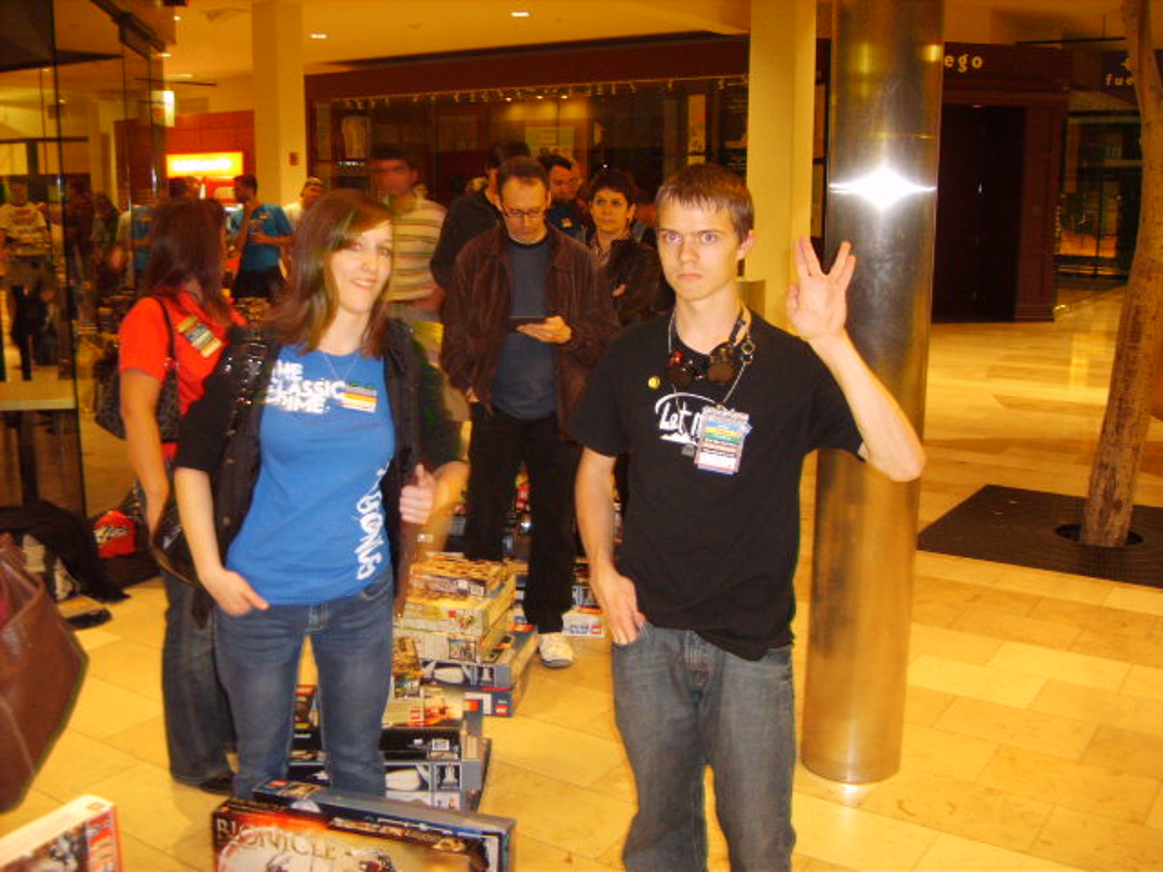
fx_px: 1176
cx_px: 582
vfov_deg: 40.7
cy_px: 436
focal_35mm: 35
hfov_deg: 52.6
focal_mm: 5.8
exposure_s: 1/45
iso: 146
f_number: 2.8
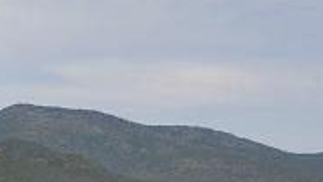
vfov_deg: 6.5
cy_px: 236
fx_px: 1585
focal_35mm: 185
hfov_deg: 10.3
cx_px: -415
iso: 200
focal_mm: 24
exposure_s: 1/500
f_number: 11
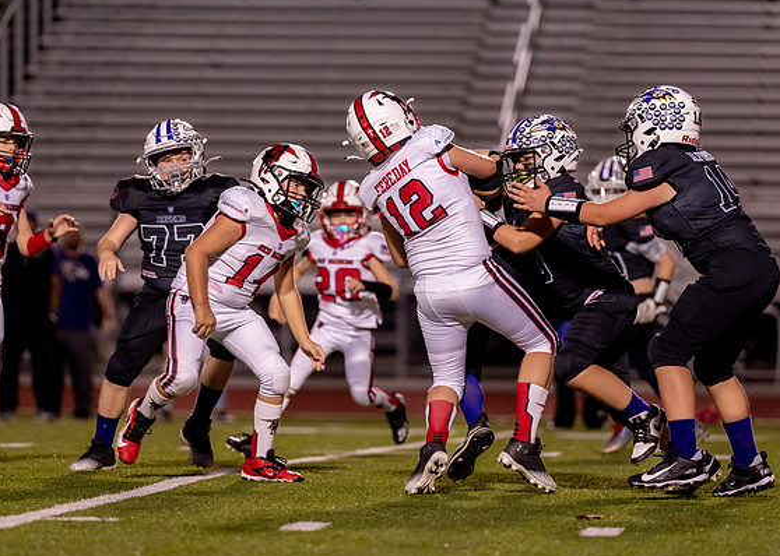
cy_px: 247
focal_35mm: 278
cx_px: 363
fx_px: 6155
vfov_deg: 5.2
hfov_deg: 7.3
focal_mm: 200
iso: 1600
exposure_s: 1/1000
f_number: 2.8
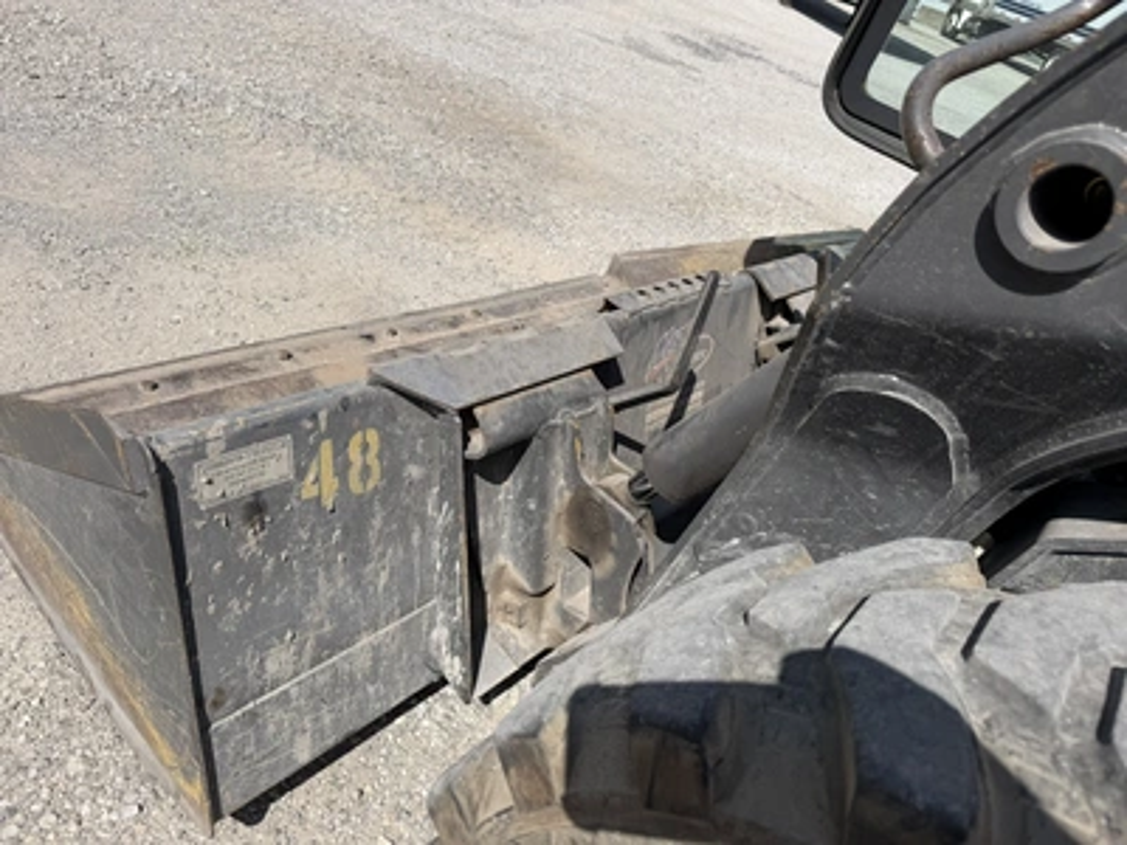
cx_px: 564
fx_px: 781
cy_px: 422
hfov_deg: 71.6
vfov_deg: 56.8
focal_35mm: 24
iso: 80
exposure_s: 1/5714
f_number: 1.78
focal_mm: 6.76
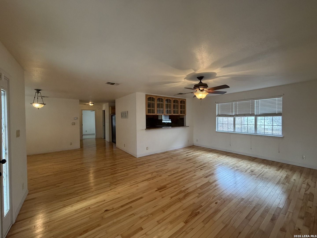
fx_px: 128
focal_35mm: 14
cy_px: 119
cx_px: 158
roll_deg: +0.6
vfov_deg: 85.7
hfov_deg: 102.1
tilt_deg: -0.1
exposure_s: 1/60
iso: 250
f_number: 2.2
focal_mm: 2.22
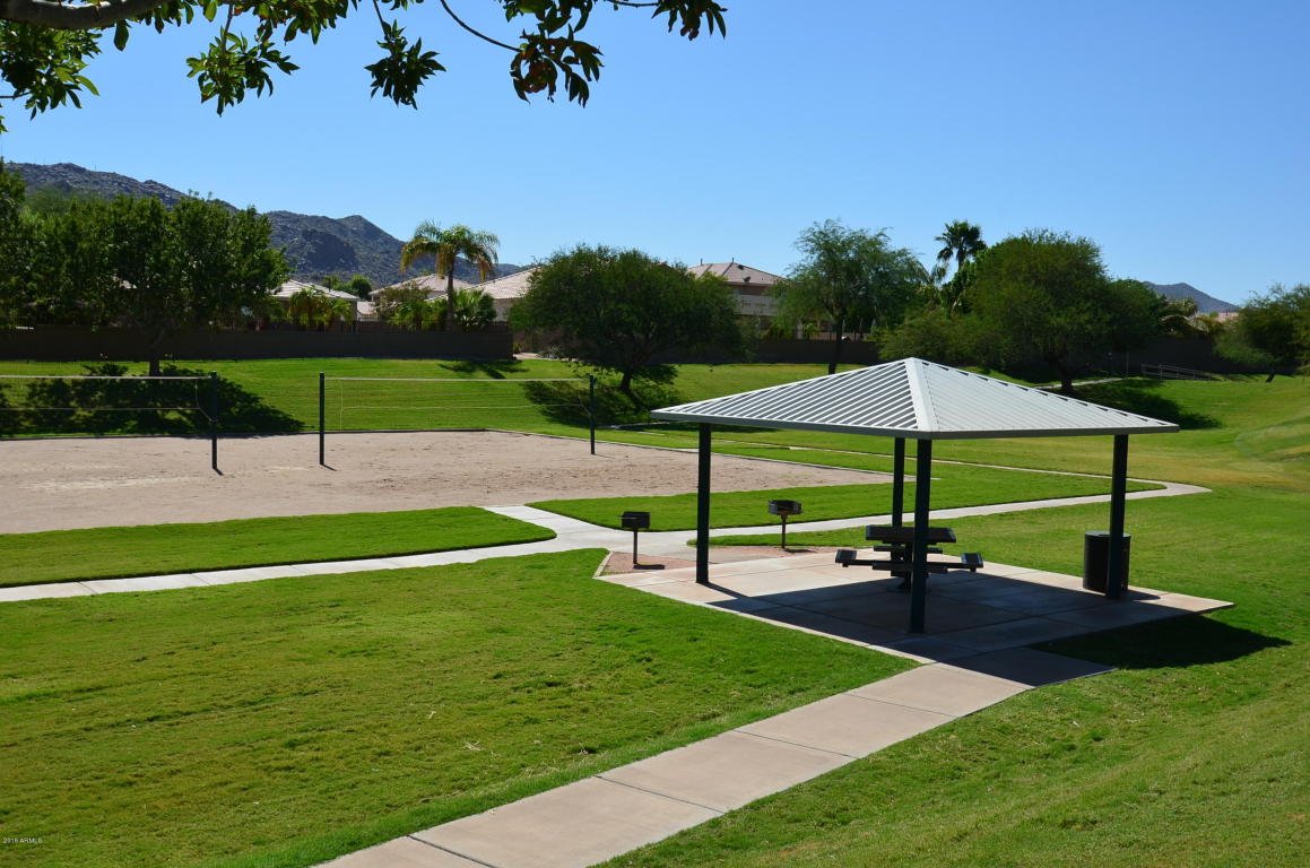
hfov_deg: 53.2
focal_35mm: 36
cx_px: 655
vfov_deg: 36.7
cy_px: 434
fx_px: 1307
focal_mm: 24
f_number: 11
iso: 200
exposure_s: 1/400
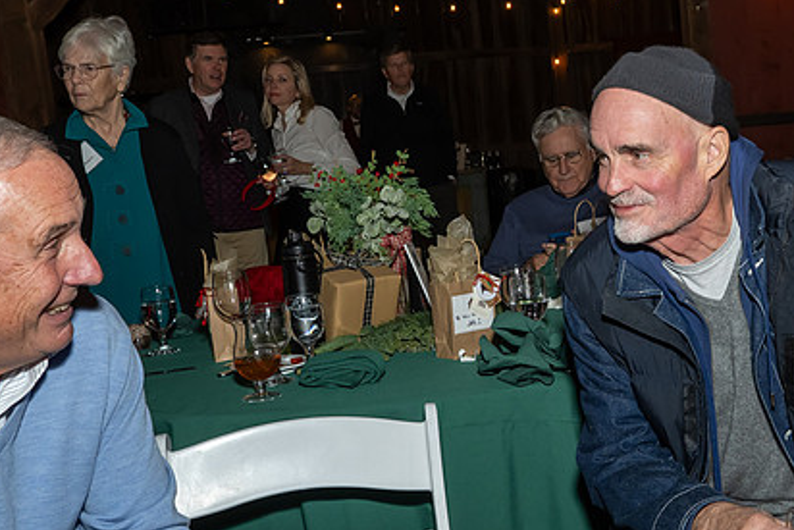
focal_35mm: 52
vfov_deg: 26.0
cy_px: 289
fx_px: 1147
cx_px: 570
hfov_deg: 37.5
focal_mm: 20
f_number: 7.1
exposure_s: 1/250
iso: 640
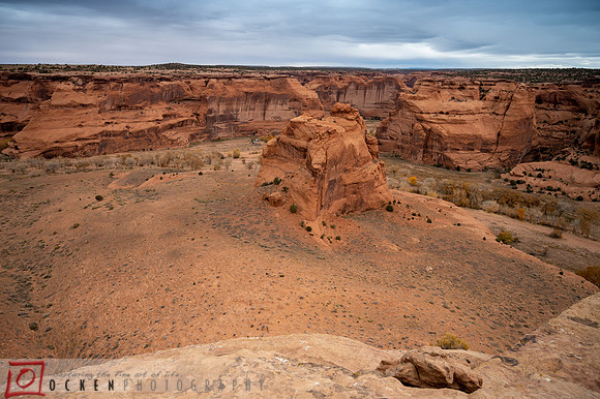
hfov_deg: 71.4
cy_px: 200
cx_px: 293
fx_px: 417
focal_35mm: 25
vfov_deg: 51.1
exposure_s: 1/2000
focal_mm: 24
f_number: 4
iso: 400
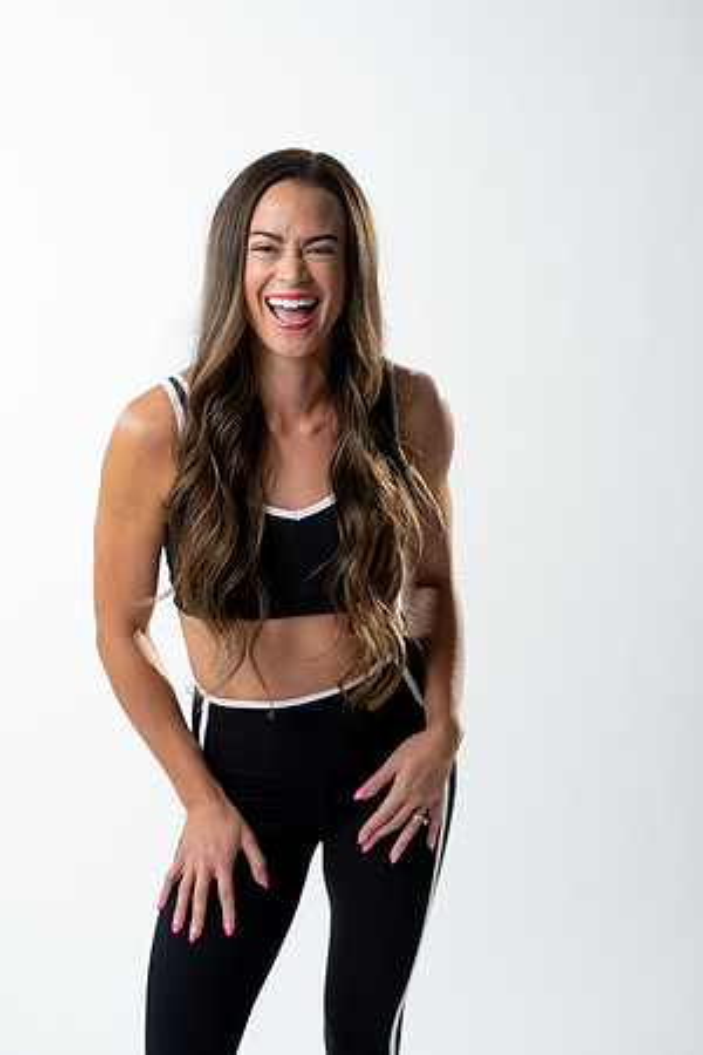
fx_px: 2490
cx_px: 352
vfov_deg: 23.9
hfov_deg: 16.1
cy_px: 528
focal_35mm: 85
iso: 400
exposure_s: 1/125
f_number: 3.5
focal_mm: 85
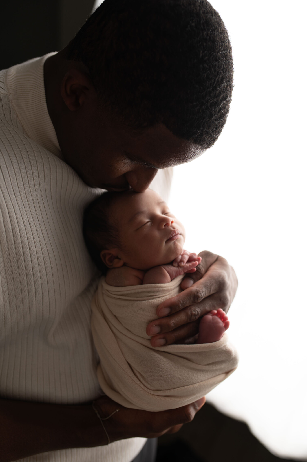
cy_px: 231
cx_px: 154
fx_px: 448
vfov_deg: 54.5
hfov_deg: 37.8
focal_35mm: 35
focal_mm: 35
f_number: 3.2
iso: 125
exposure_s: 1/160
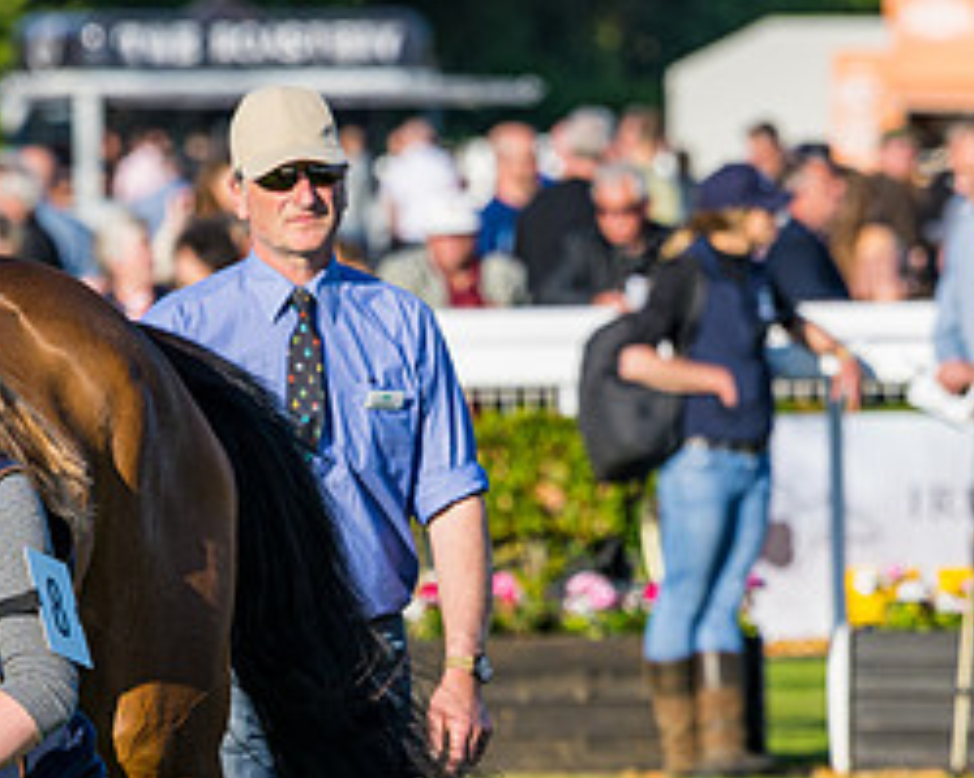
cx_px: 253
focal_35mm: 763
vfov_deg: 2.0
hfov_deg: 2.5
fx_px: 21986
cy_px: 933
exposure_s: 1/1250
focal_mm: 200
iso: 200
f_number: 5
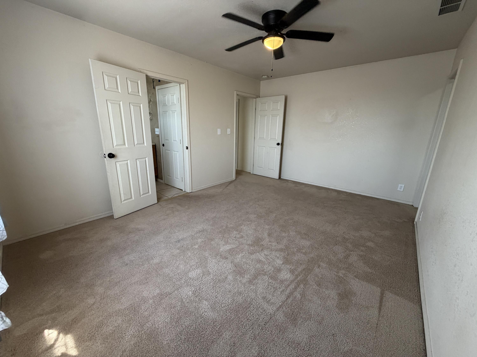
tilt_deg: -15.4
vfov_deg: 85.7
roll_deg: -0.4
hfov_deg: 102.1
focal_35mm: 14
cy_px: 178
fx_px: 193
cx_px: 238
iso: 320
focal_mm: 2.22
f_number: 2.2
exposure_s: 1/120
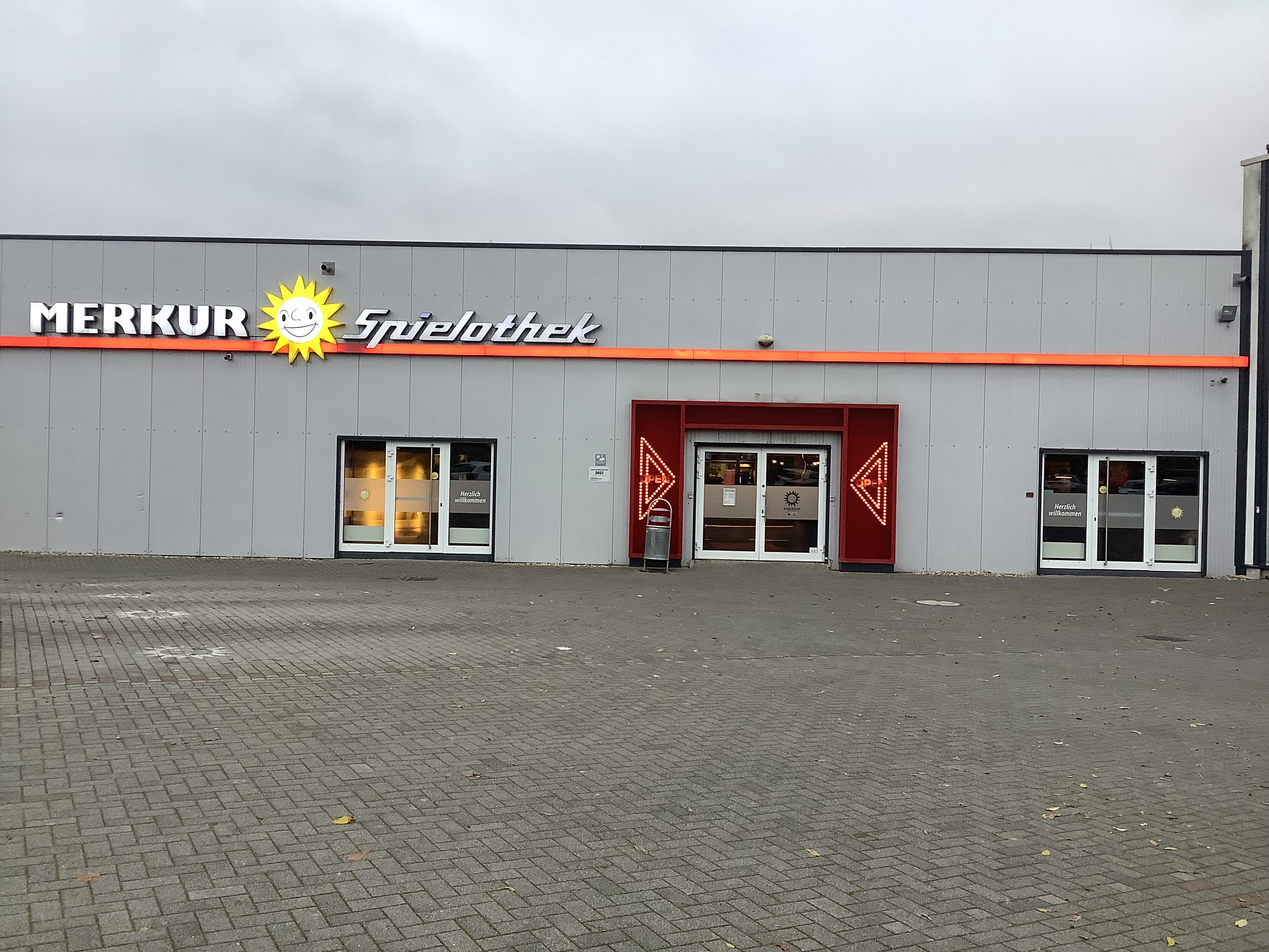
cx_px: 634
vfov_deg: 45.4
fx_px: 1136
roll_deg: -0.8
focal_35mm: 31
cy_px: 476
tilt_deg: -1.4
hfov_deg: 58.4
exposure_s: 1/50
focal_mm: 3.3
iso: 125
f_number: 2.4
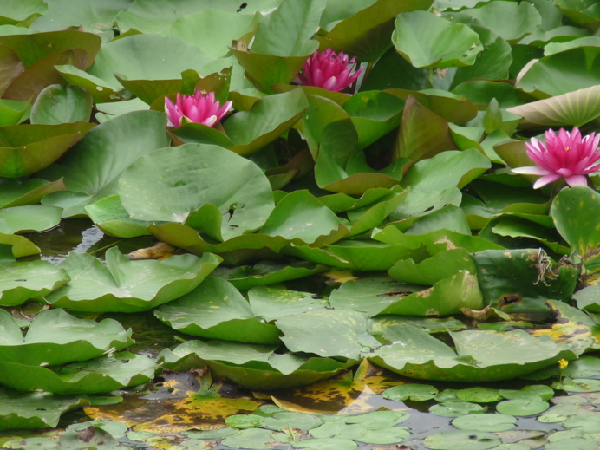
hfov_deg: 3.5
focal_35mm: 564
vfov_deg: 2.6
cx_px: 185
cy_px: 188
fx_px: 9776
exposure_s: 1/100
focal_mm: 67.7
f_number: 3.7
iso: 100
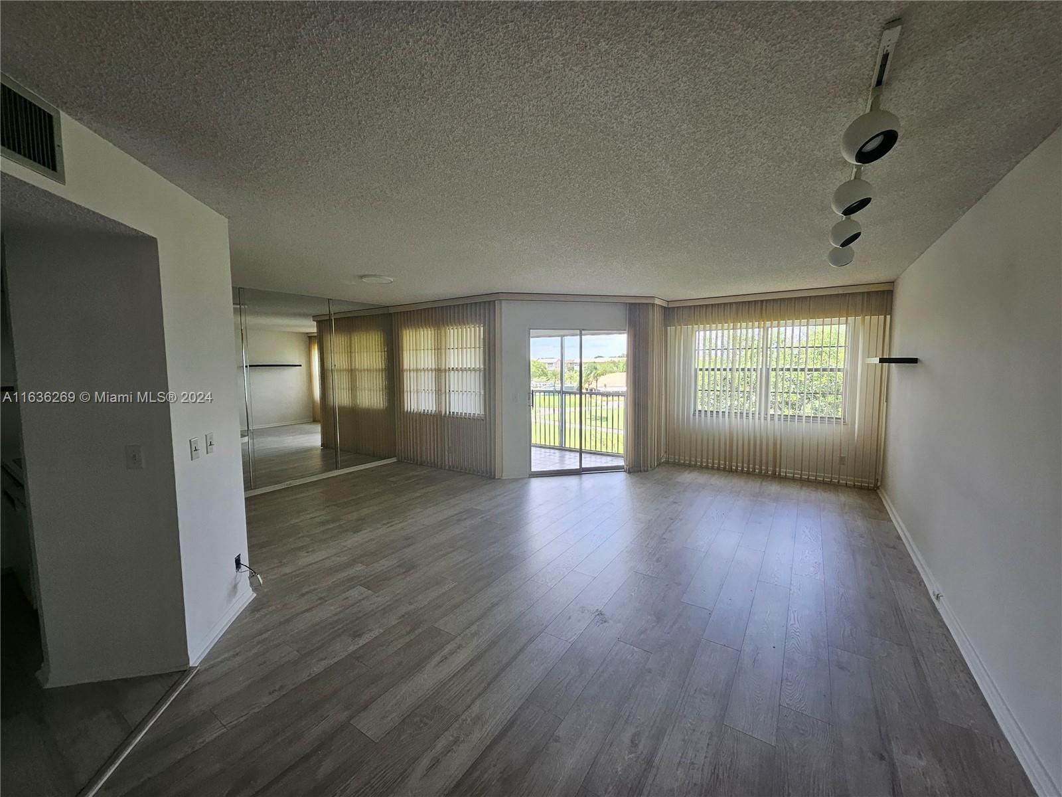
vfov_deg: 89.9
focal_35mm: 13
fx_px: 399
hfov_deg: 106.2
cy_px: 398
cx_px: 531
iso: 64
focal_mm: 1.74
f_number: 2.2
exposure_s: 1/77
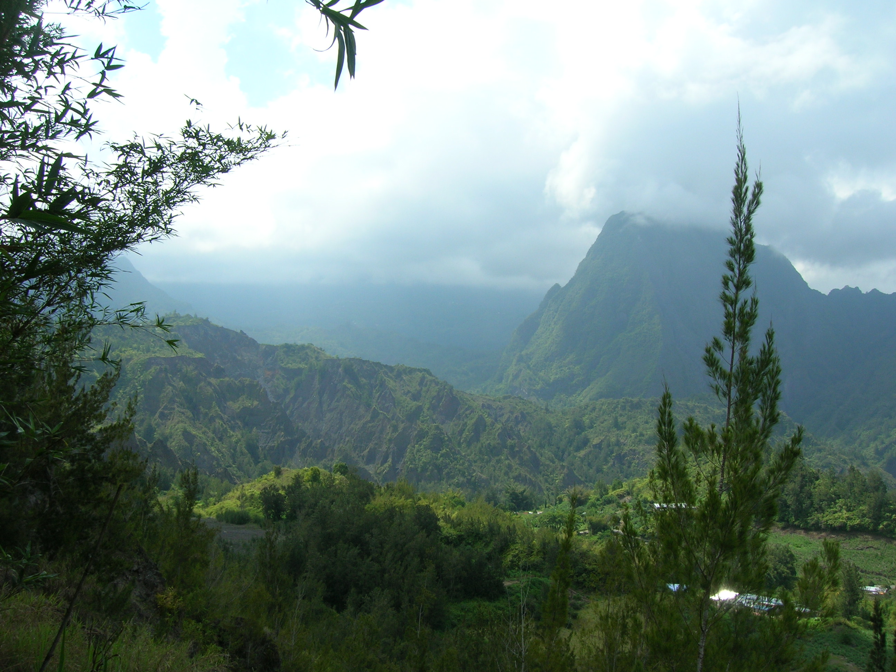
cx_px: 448
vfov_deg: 41.8
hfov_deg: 54.0
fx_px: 880
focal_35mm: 34
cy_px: 336
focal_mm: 5.7
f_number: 4.9
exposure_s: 1/444
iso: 50
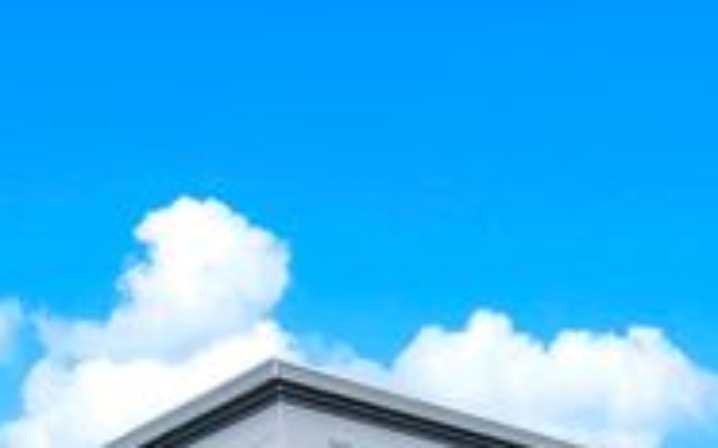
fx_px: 1604
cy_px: 601
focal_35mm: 82
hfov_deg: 25.2
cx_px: 398
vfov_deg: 15.1
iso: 200
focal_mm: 20
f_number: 5.6
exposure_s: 1/320
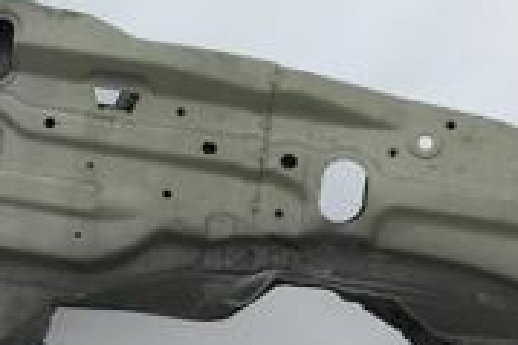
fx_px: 1553
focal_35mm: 108
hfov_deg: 18.4
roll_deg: +2.6
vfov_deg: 12.6
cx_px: -3
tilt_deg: -1.6
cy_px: 107
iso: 25
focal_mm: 4.15
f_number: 2.2
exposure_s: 1/260
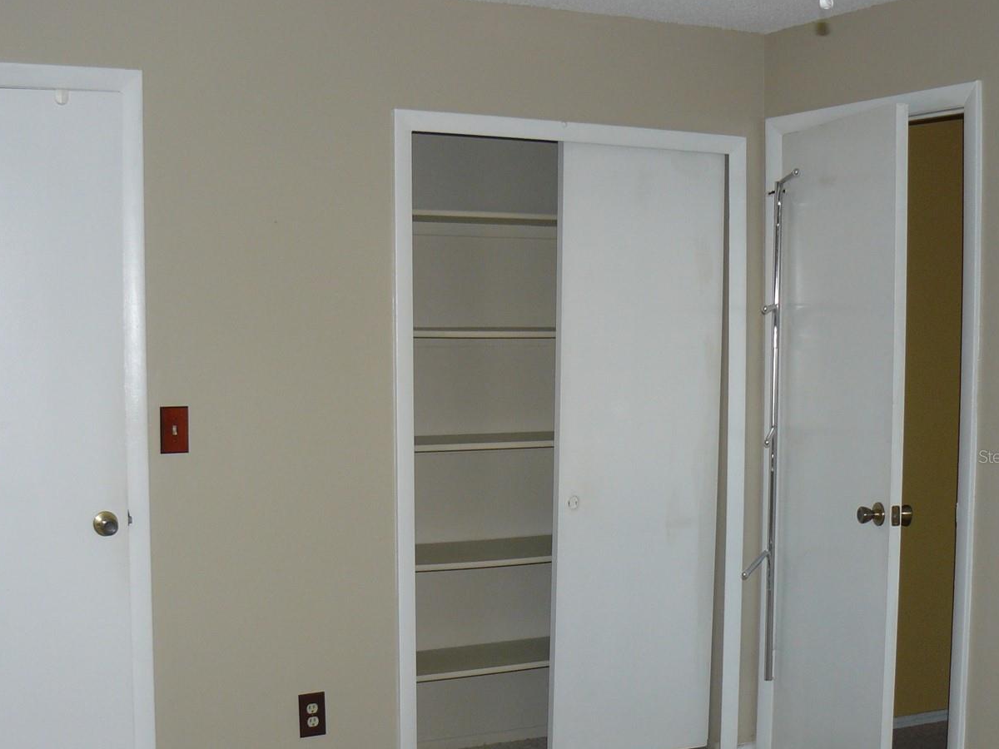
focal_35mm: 48
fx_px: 1385
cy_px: 456
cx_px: 391
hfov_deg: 39.5
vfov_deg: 30.2
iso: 100
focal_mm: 6
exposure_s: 1/30
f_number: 2.8
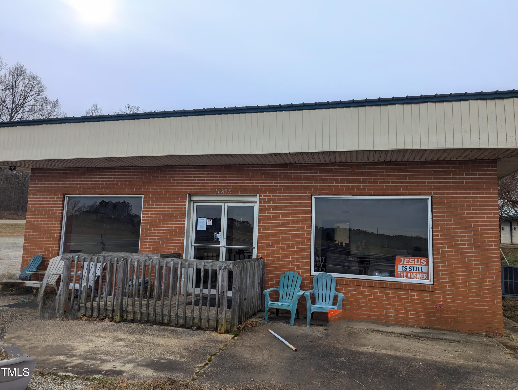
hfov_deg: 71.5
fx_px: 360
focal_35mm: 24
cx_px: 259
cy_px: 195
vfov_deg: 56.9
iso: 26
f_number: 1.85
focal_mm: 6.81
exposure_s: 1/1451
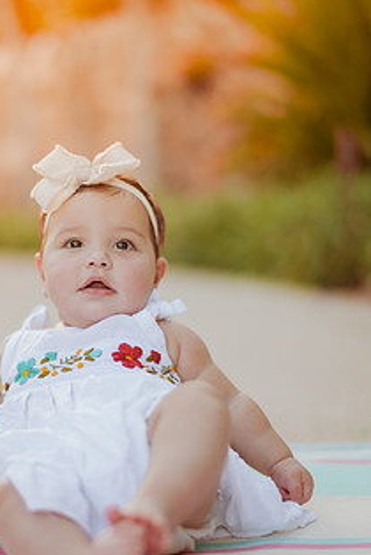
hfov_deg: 16.4
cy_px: 320
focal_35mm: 83
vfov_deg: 24.4
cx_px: 113
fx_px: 1280
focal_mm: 58
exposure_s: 1/640
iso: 125
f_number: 1.4
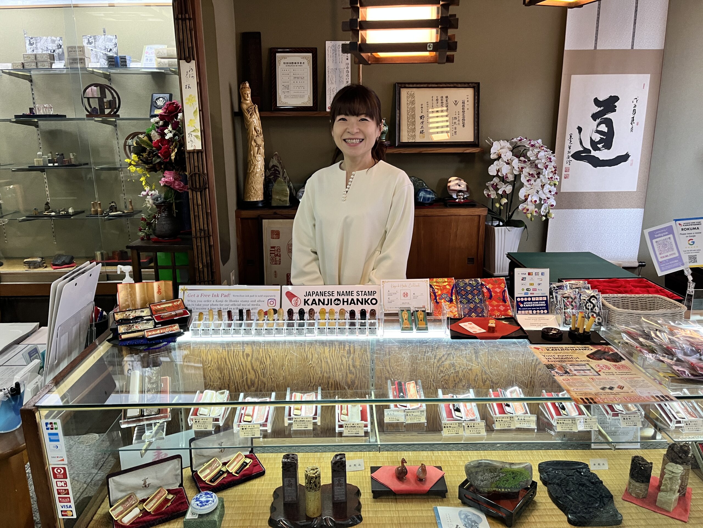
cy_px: 264
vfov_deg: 53.1
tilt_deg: -14.2
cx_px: 352
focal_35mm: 26
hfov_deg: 67.3
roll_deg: +0.3
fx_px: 528
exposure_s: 1/60
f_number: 1.6
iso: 160
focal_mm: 5.1
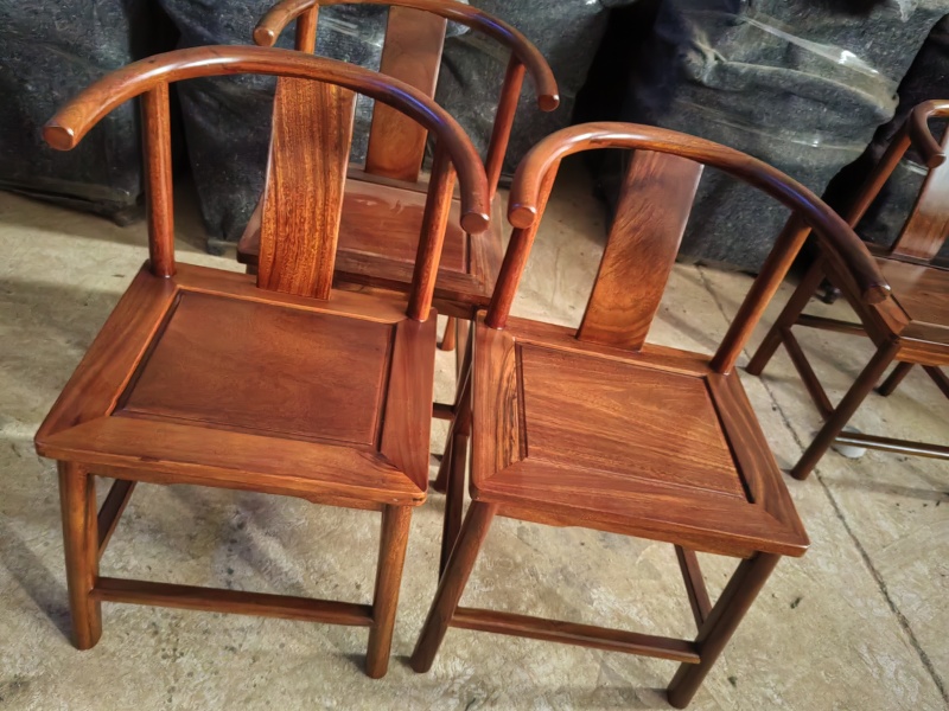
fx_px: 740
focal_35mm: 27
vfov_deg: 51.4
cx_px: 474
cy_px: 356
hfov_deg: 65.3
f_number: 1.9
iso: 1250
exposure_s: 1/20
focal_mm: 5.52
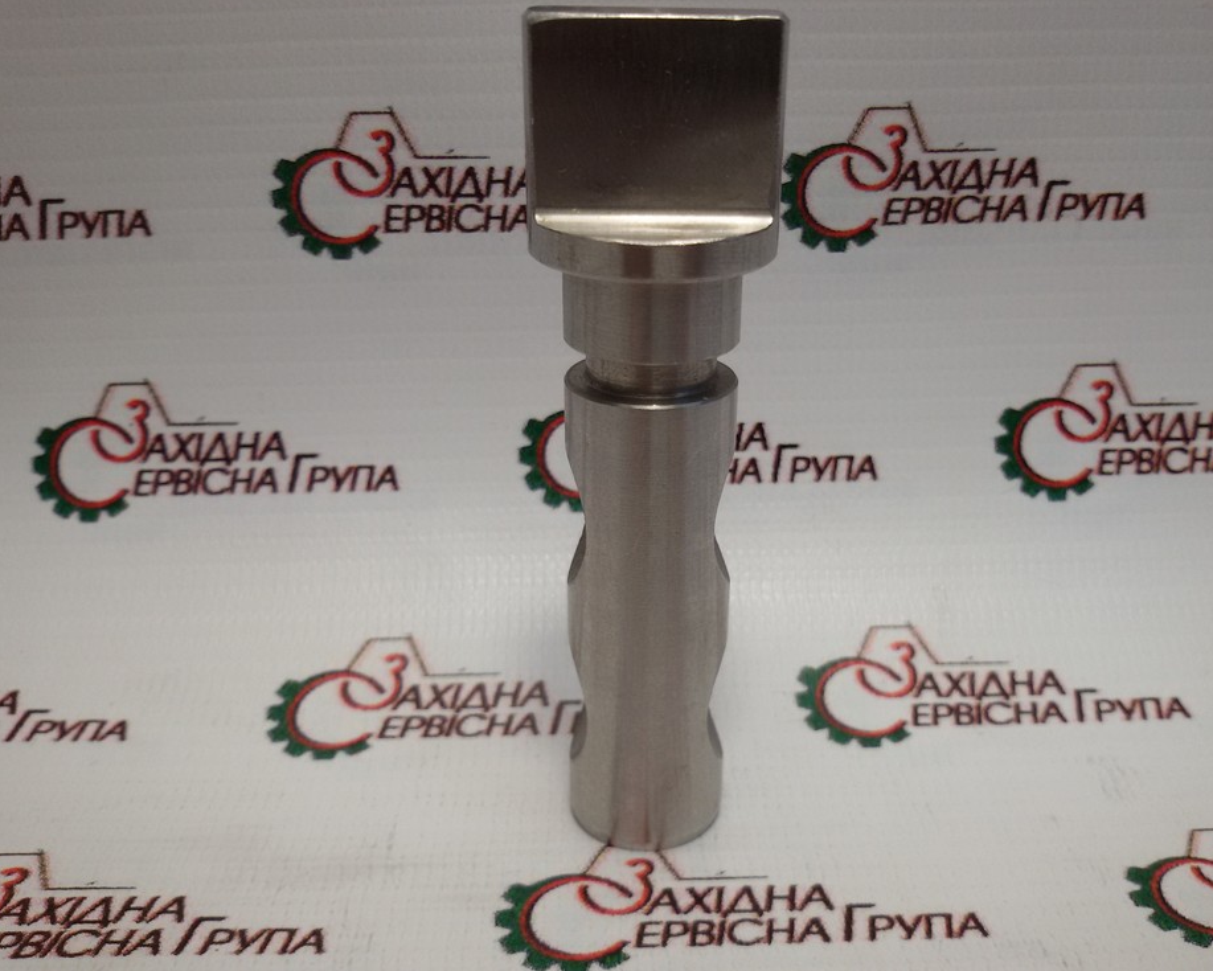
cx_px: 659
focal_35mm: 33
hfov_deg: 54.1
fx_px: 1185
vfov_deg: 44.6
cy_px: 483
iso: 50
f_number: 2.4
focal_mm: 2.93
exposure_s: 1/100
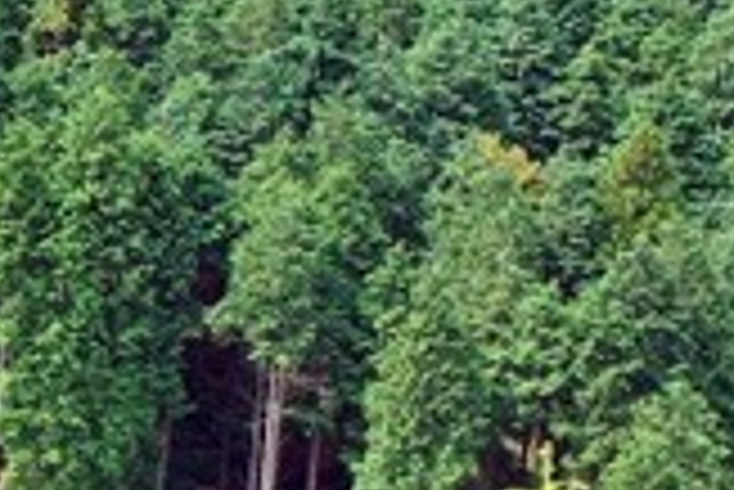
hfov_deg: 10.9
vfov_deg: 8.2
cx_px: -896
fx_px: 3367
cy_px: 616
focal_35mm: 165
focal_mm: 10.26
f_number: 2.8
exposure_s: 1/30
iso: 100
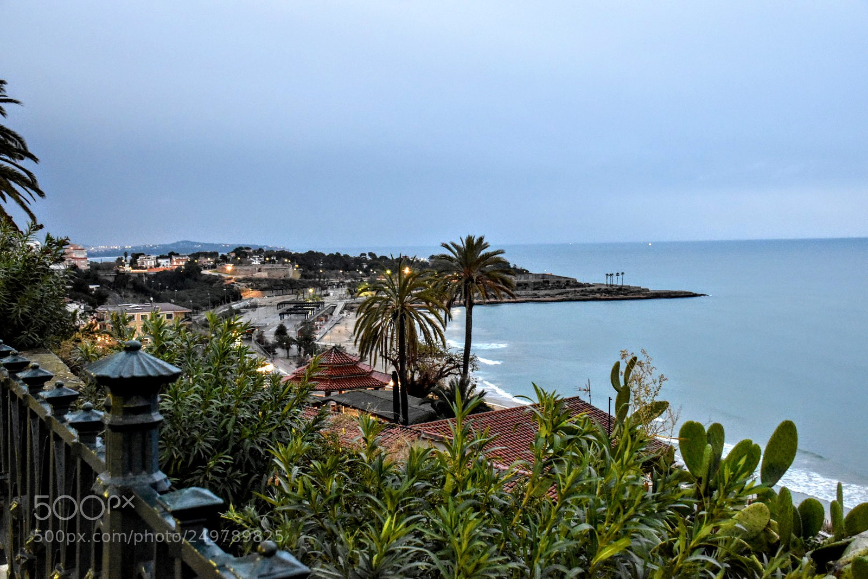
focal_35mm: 40
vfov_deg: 33.0
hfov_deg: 47.9
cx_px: 434
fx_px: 977
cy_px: 290
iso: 5000
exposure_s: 1/20
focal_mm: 27
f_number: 5.6
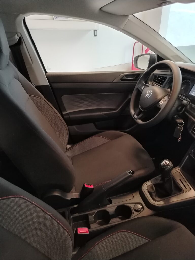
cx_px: 98
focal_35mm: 24
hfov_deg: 56.8
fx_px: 180
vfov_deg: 71.6
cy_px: 130
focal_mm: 5.25
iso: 2119
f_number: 1.75
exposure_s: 1/25
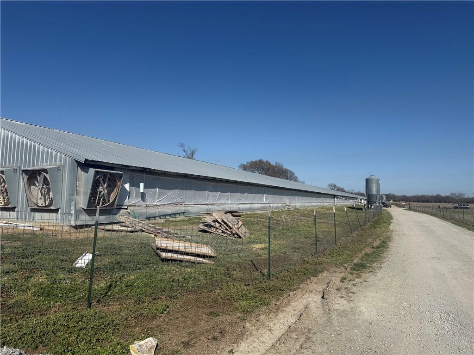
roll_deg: -0.7
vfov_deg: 56.8
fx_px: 329
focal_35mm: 24
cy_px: 178
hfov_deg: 71.6
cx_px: 237
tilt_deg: +4.5
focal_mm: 6.76
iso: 80
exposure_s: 1/9091
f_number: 1.78
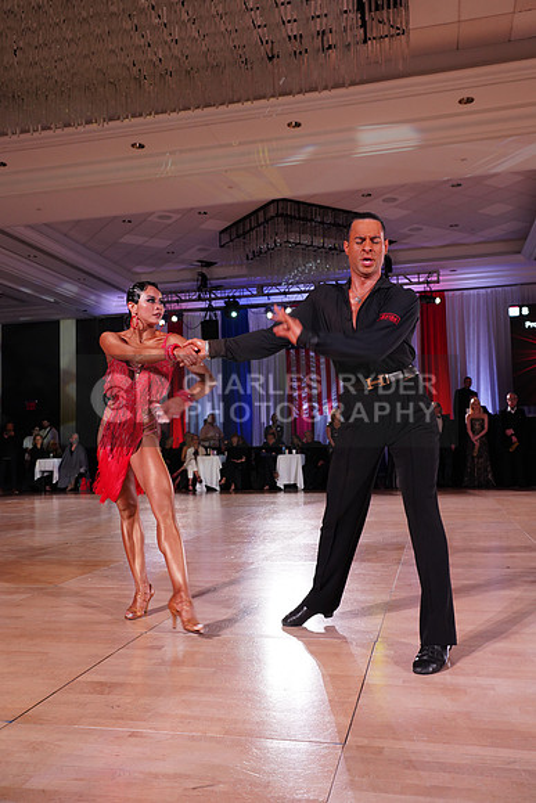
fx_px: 670
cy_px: 402
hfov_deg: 43.6
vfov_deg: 61.9
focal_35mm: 30
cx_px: 268
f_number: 5.6
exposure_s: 1/160
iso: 1600
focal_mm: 30
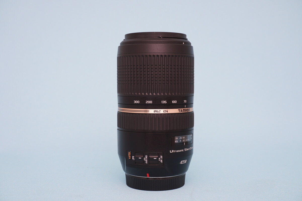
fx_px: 415
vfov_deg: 27.2
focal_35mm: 50
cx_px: 151
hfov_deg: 40.0
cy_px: 100
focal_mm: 33
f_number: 8
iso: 200
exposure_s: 1/125
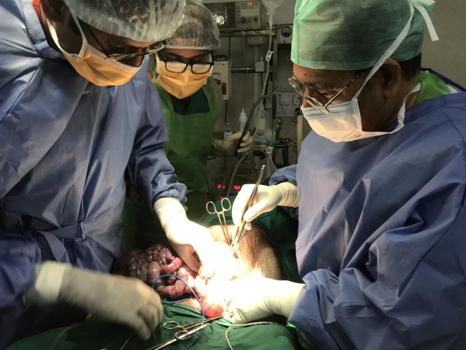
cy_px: 175
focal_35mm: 28
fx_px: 377
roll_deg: +0.6
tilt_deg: -17.5
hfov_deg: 63.4
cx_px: 233
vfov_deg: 49.7
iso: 80
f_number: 1.8
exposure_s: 1/33
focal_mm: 3.99
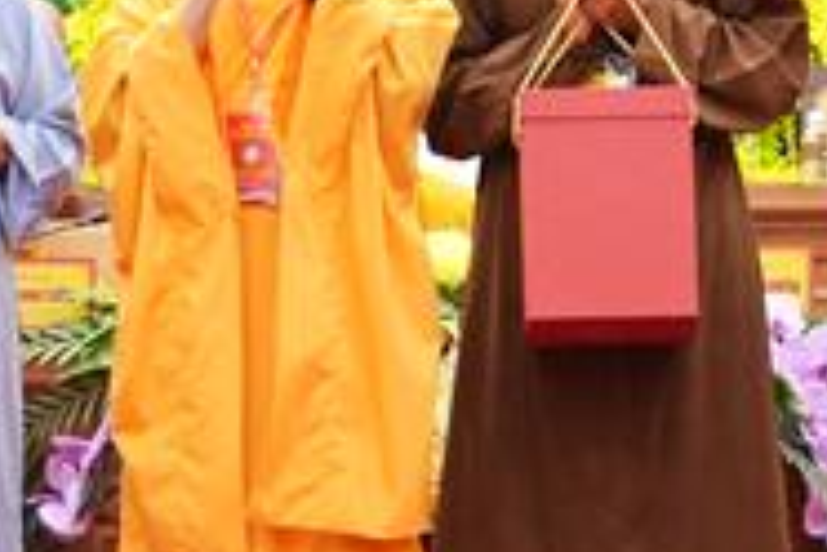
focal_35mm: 296
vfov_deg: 4.6
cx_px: 418
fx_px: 6799
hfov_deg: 7.0
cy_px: -98
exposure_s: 1/100
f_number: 2.8
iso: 1250
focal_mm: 46
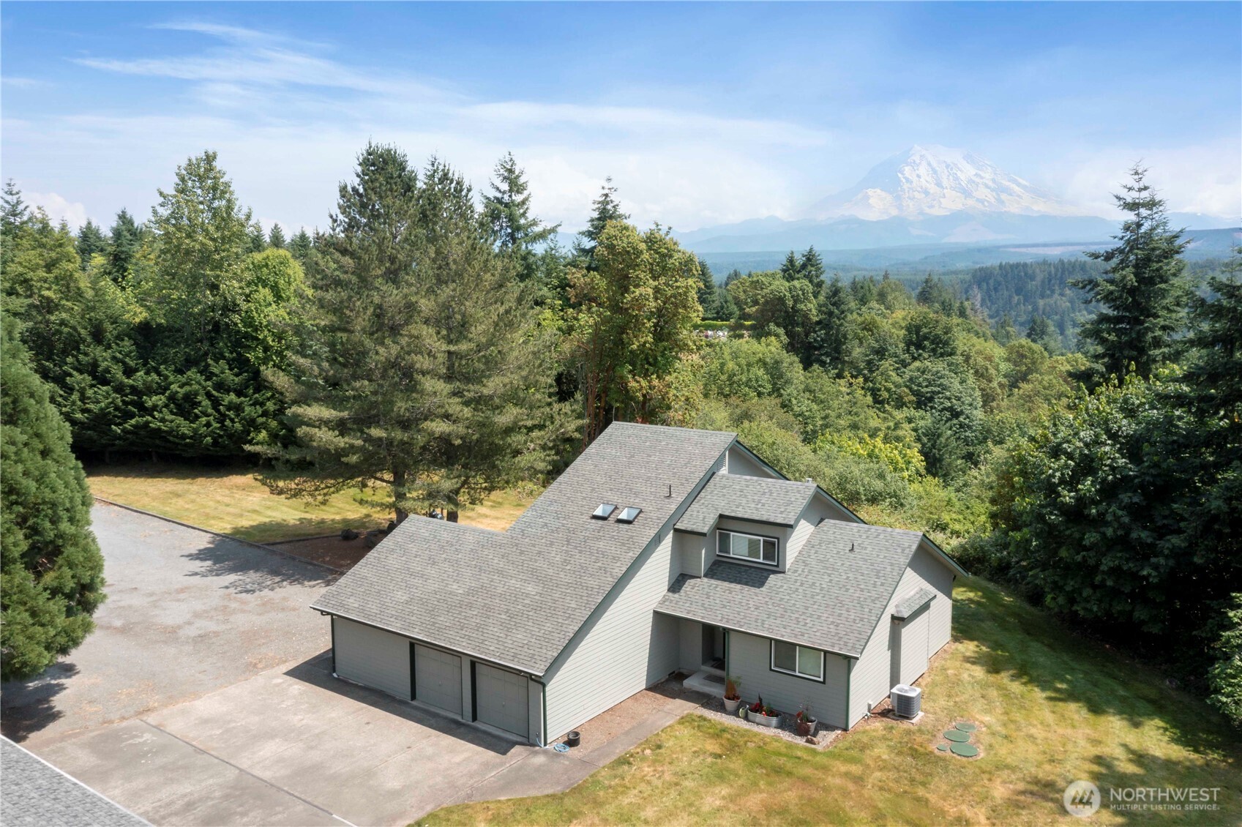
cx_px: 621
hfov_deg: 65.5
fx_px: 966
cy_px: 414
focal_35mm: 28
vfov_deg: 46.4
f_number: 10
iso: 200
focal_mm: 10.26
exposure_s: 1/200
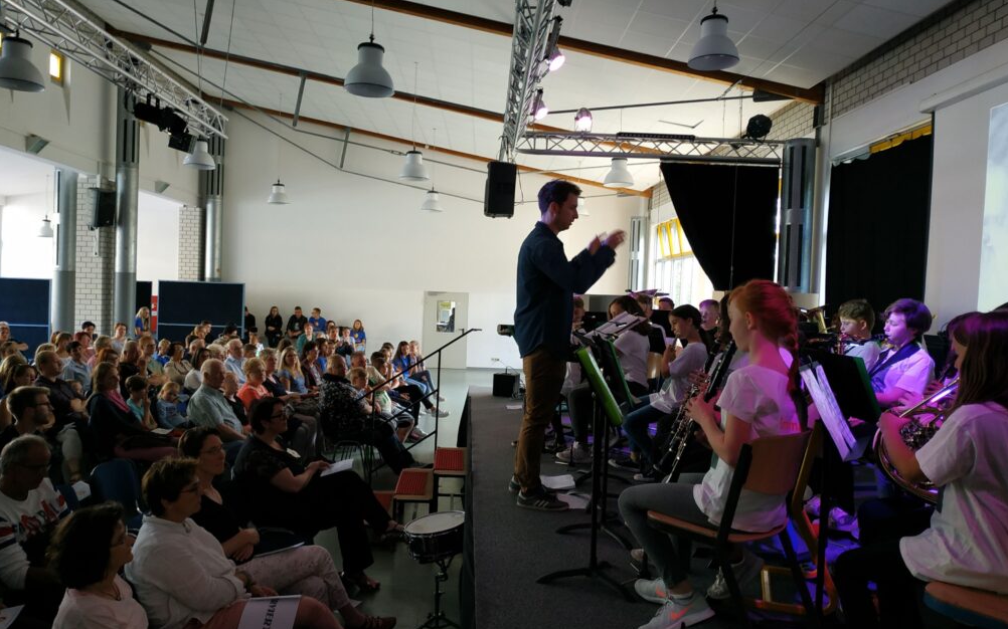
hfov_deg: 70.4
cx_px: 495
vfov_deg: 47.6
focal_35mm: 26
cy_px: 319
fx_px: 714
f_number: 1.9
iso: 200
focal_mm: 3.94
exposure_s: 1/33
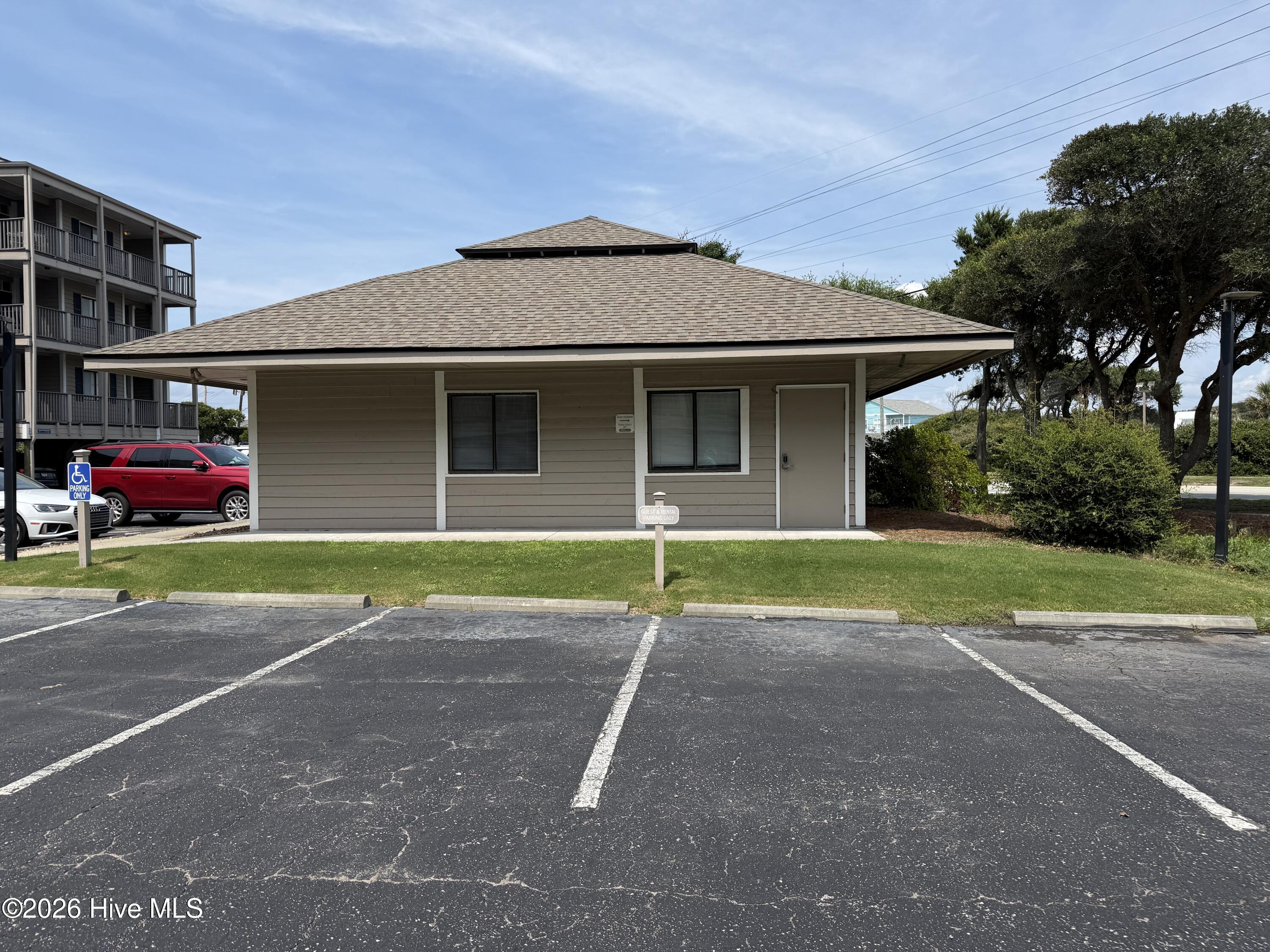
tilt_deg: -0.3
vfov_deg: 56.8
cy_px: 476
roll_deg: +0.4
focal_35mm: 24
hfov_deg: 71.6
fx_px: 881
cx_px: 635
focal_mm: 6.76
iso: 80
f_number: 1.78
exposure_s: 1/4405
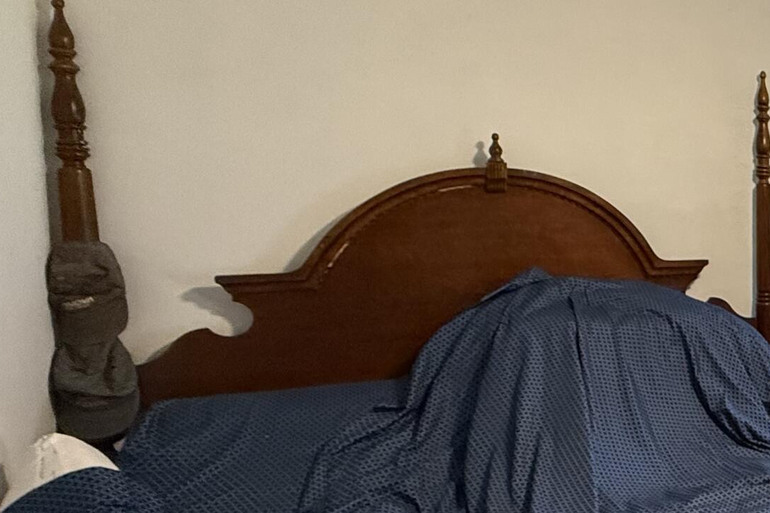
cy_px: 263
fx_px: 855
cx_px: 980
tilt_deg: -3.3
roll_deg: -0.9
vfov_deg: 33.4
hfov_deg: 35.1
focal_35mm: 40
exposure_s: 1/60
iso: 500
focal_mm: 2.22
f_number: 2.2
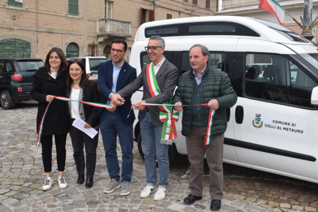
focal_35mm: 38
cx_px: 151
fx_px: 336
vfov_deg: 35.1
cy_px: 102
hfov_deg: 50.7
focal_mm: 22
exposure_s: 1/200
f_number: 8
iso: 100
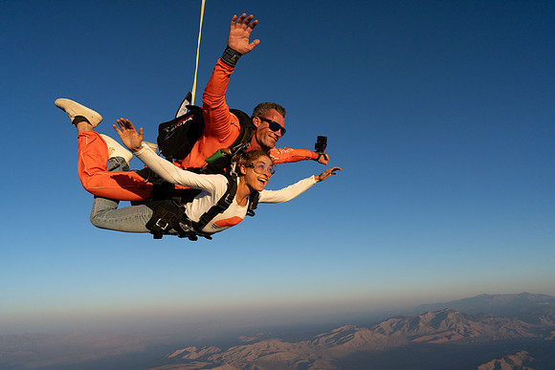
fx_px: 370
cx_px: 278
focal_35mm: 24
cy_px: 185
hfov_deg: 73.7
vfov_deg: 53.2
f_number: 9
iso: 1250
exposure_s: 1/2000
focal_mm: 24
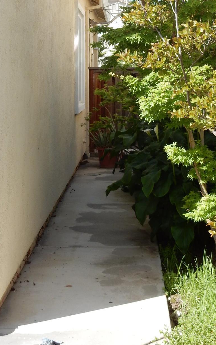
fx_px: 697
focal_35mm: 74
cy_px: 82
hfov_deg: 17.6
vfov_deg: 27.4
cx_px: 127
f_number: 4.2
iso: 125
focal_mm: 7.6
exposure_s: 1/400
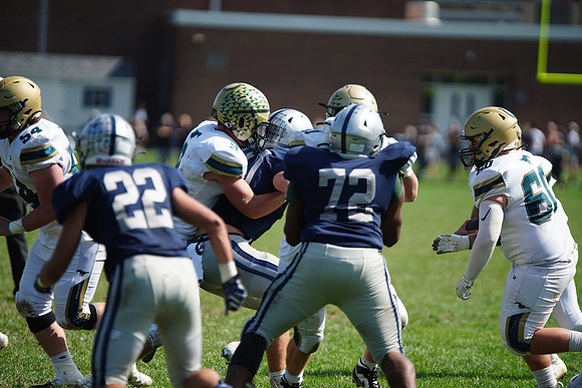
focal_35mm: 261
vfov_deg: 5.3
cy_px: 194
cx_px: 291
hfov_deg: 7.9
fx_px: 4220
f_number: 2.8
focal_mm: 261
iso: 400
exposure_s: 1/4000
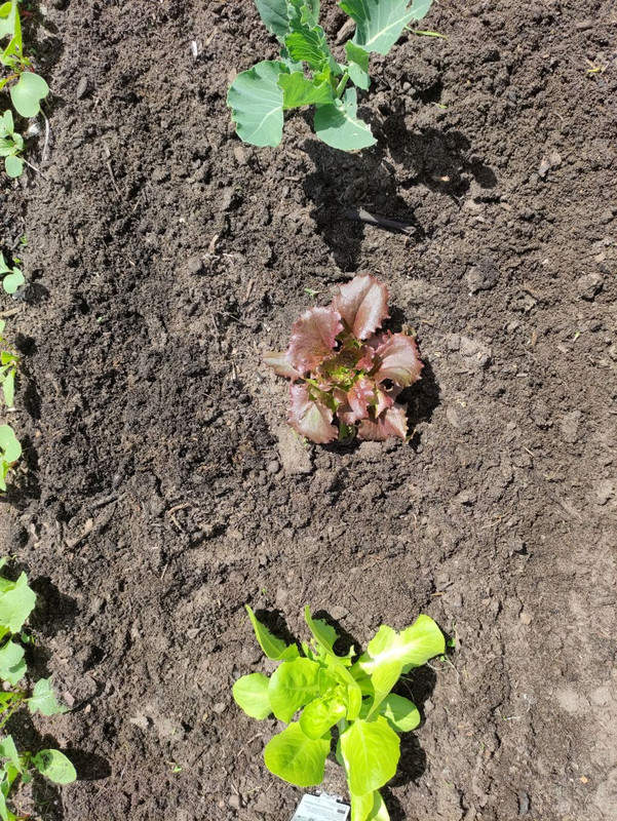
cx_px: 308
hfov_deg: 54.9
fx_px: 594
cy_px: 410
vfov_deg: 69.4
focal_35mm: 25
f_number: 1.89
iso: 50
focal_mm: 5.43
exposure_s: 1/813
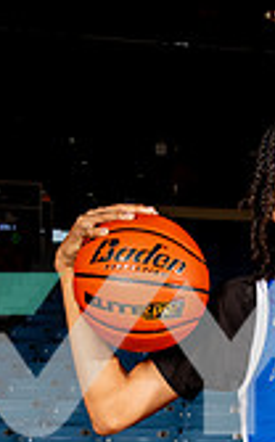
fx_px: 793
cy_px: 543
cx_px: 299
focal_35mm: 66
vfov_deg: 27.1
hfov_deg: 18.9
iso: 160
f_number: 7.1
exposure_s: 1/125
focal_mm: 24
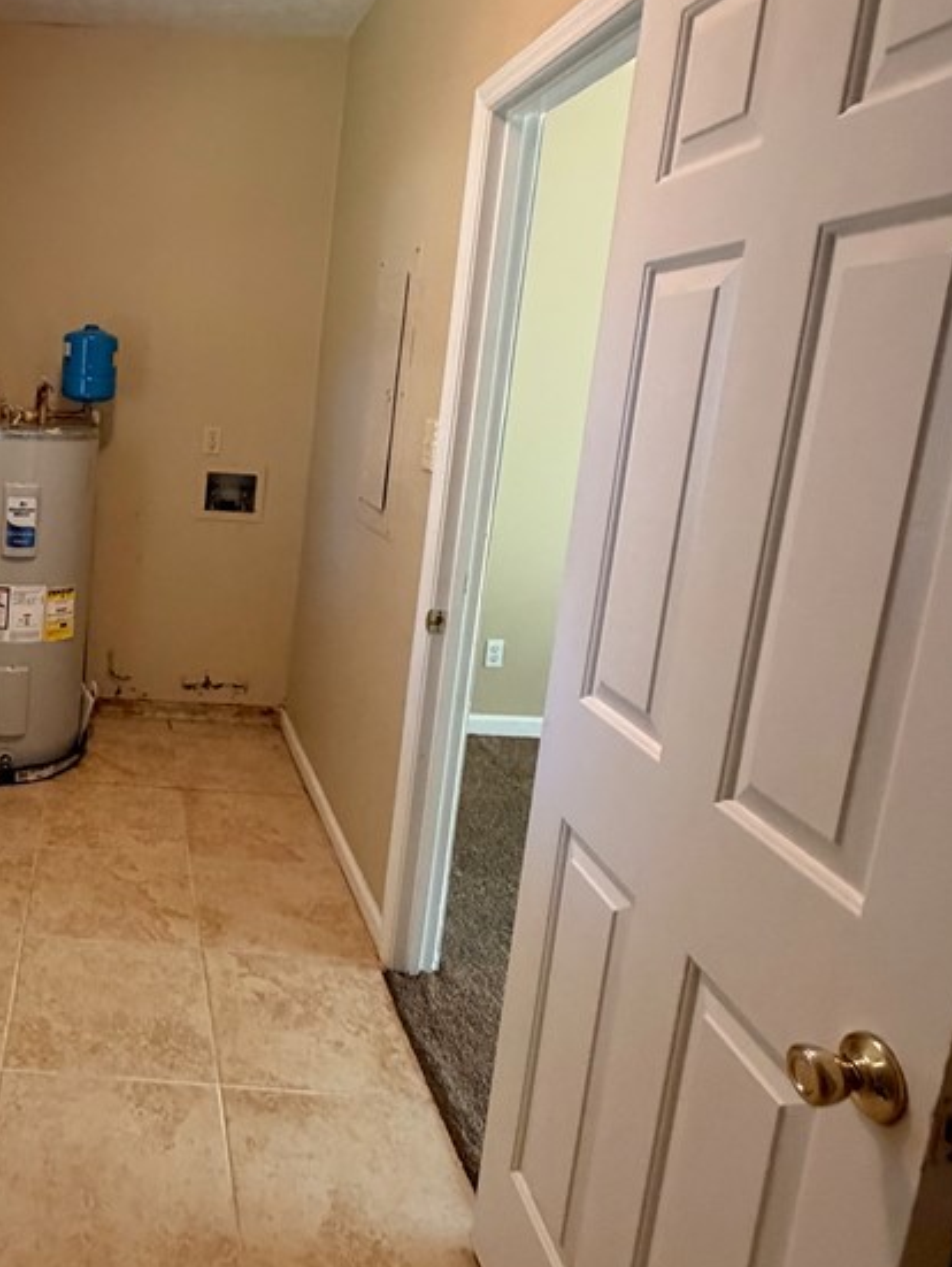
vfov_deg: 67.0
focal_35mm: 26
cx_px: 99
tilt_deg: -11.7
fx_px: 952
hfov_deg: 47.8
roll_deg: -3.7
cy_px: 552
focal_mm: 2.22
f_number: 2.2
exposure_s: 1/60
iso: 640
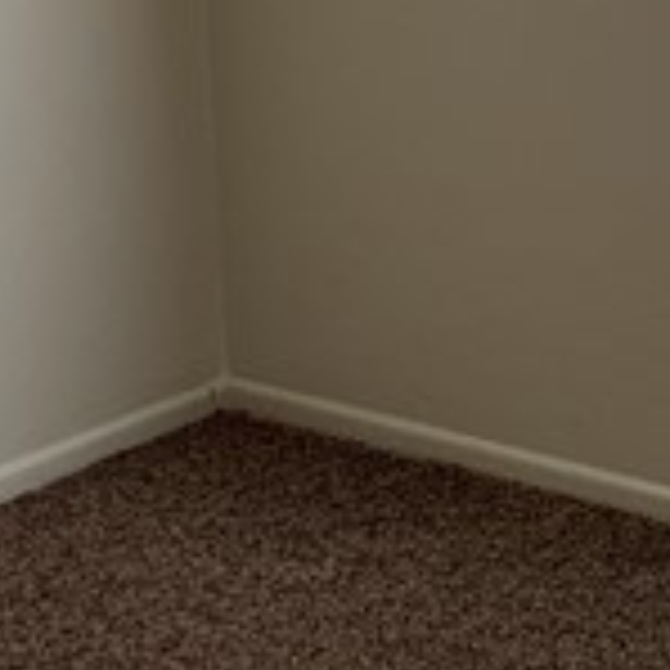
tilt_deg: -7.6
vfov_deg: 10.8
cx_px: 504
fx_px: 3460
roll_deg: +3.0
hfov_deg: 11.0
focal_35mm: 158
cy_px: -256
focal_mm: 4.25
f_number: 1.8
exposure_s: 1/60
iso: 50
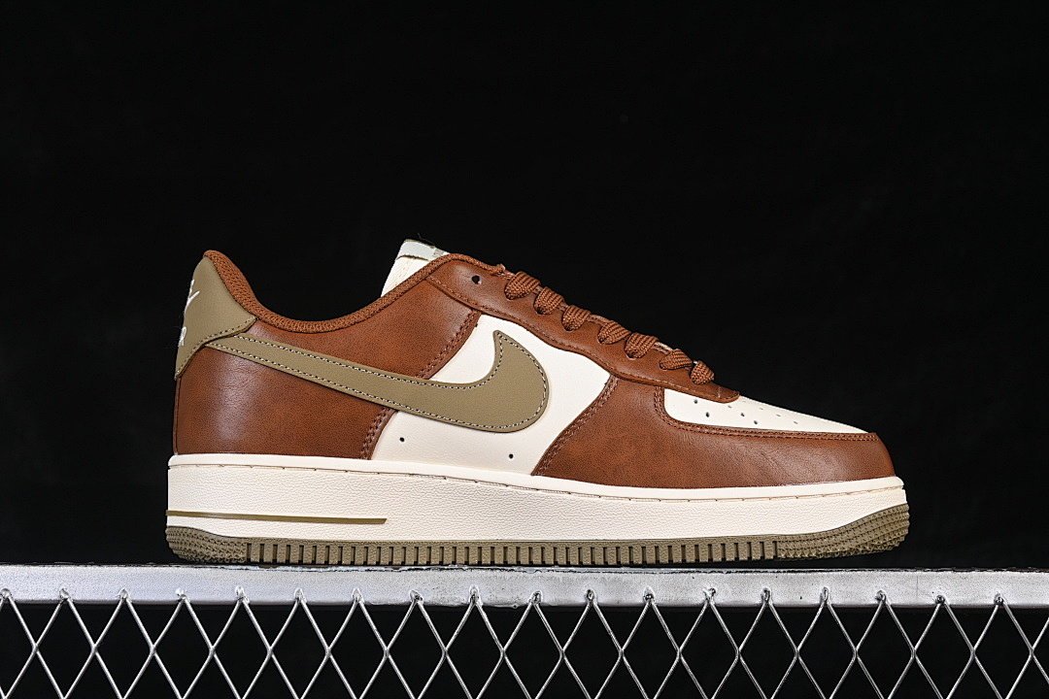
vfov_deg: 18.2
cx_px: 524
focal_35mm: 75
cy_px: 350
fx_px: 2185
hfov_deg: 27.0
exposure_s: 1/80
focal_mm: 50
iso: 160
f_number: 7.1
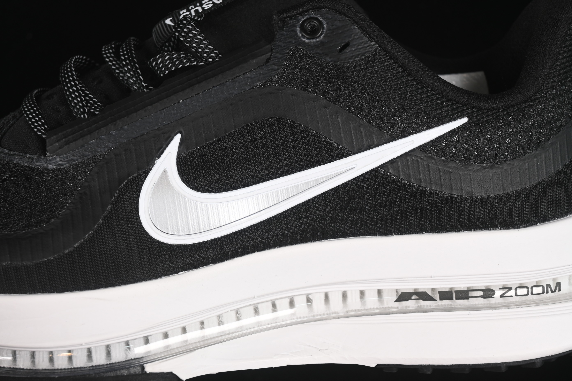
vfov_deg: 18.2
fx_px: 1192
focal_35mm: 75
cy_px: 190
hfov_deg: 27.0
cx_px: 286
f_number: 6.3
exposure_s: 1/50
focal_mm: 50
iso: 160
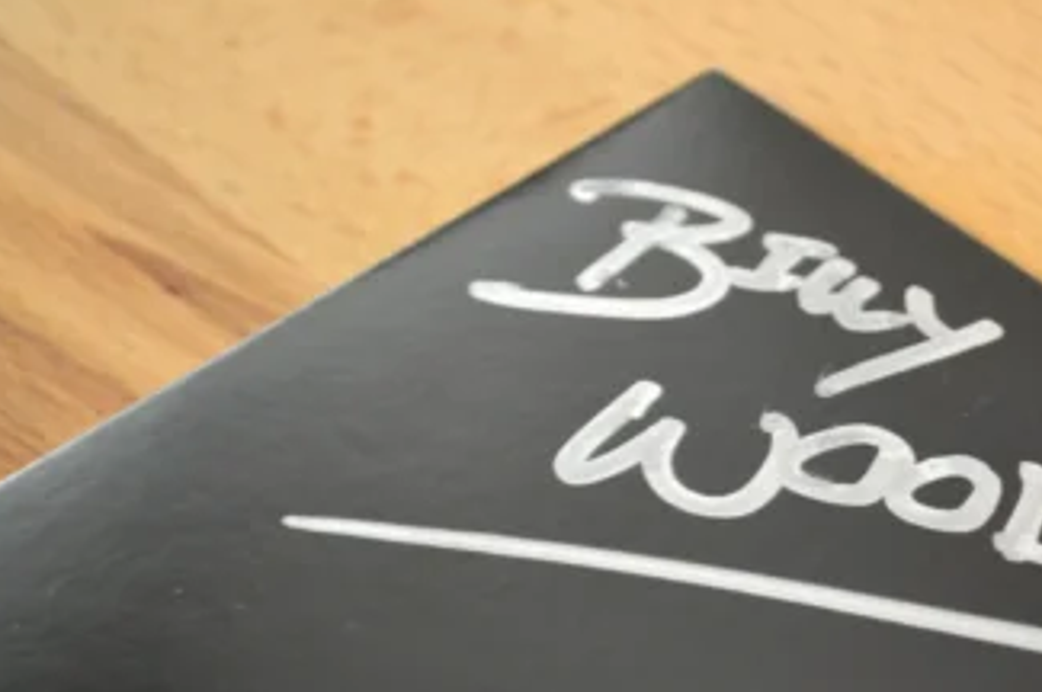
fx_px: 3528
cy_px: 449
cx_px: 891
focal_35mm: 122
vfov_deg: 11.2
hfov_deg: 16.6
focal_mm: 44
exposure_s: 1/5
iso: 800
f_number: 5.3
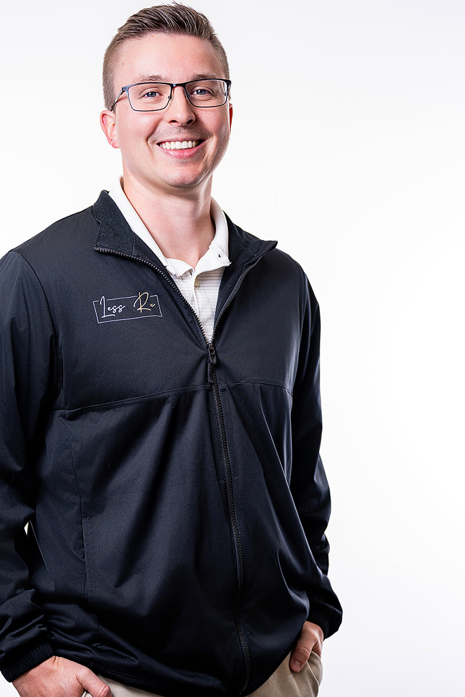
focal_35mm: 74
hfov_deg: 18.4
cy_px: 345
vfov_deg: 27.3
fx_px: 1434
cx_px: 173
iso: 100
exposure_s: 1/200
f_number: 2.8
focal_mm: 58
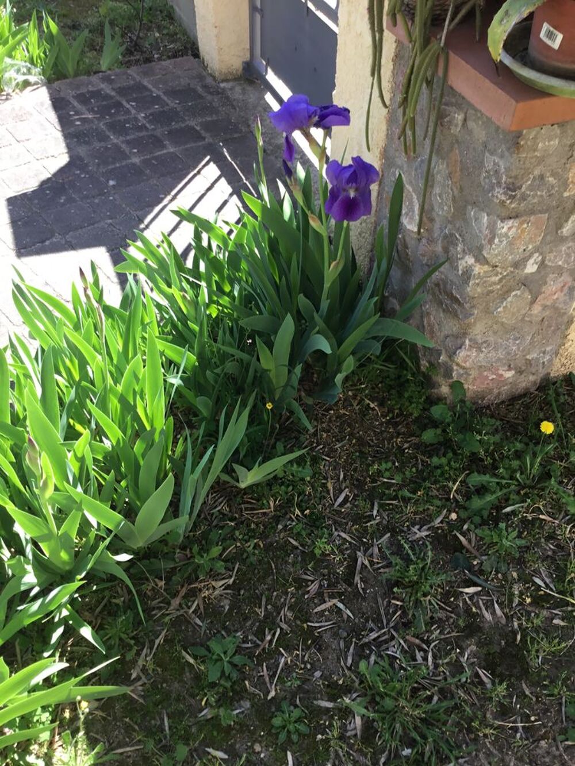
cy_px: 383
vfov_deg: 58.3
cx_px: 288
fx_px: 686
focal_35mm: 31
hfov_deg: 45.4
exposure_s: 1/138
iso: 25
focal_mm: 3.3
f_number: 2.4
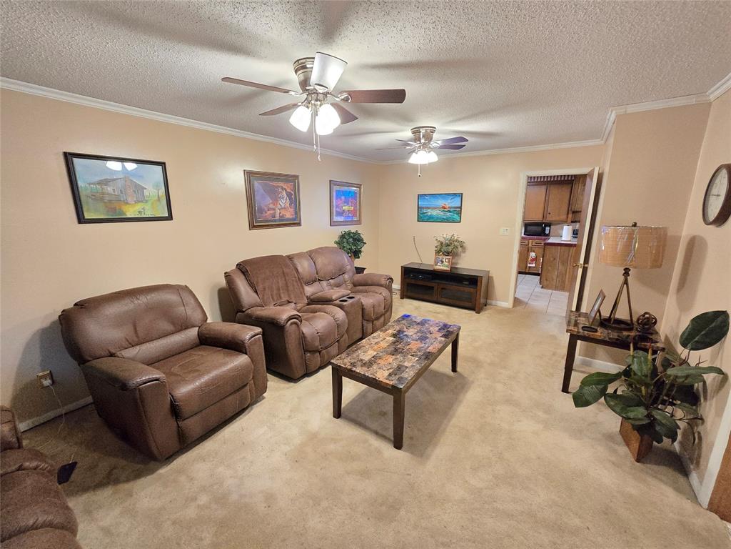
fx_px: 275
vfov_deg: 89.9
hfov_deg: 106.2
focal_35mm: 13
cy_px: 274
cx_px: 366
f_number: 2.2
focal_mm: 2.2
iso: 1250
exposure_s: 1/60
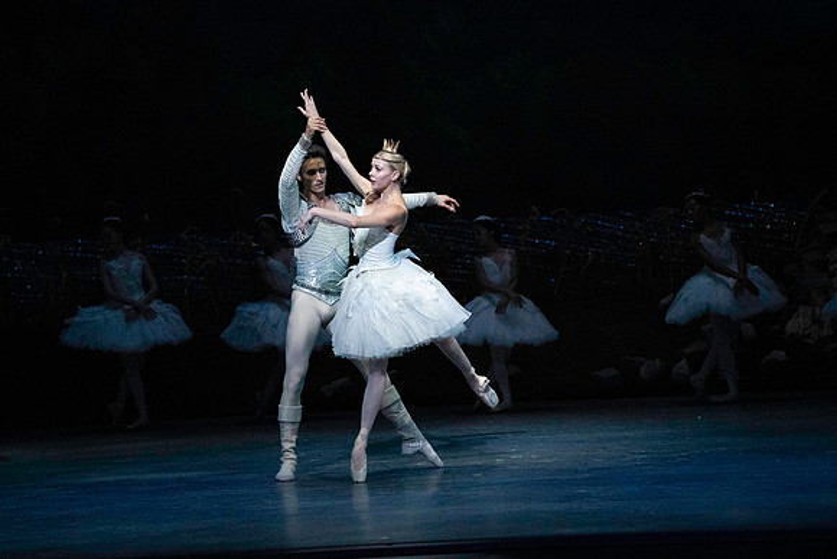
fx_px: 4651
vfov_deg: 6.9
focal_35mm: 200
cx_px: 418
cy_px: 280
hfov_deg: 10.3
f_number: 5
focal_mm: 200
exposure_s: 1/400
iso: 25600
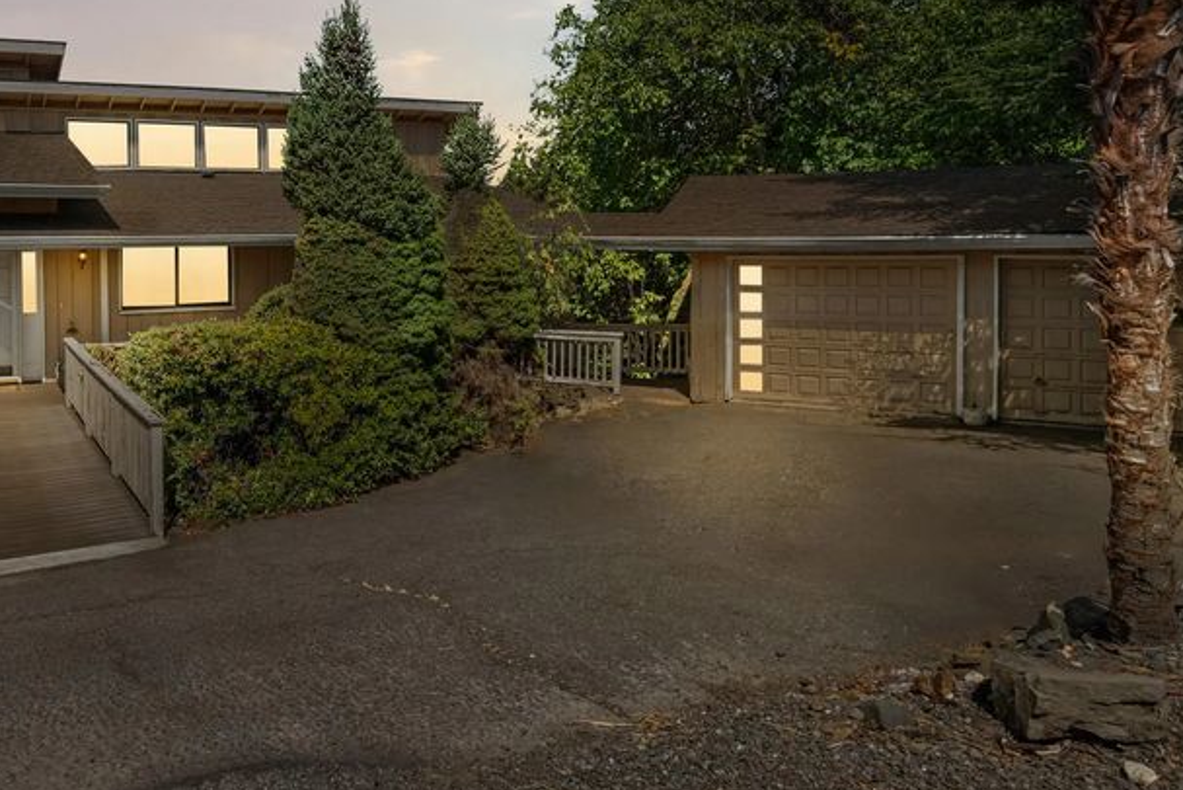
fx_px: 887
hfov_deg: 62.6
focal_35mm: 27
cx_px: 265
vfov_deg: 47.0
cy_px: 249
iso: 800
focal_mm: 16
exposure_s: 1/1000
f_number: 8
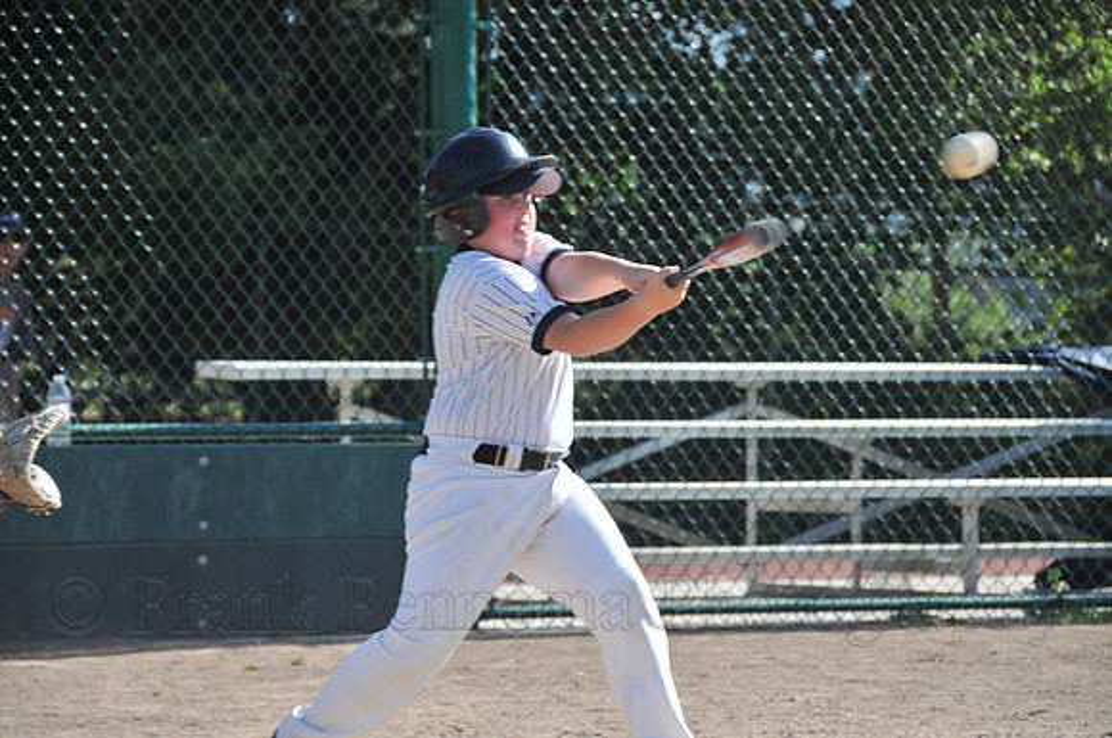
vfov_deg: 7.0
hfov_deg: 10.6
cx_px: 556
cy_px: 369
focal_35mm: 195
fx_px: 6015
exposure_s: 1/500
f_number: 5.6
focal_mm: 130
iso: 200
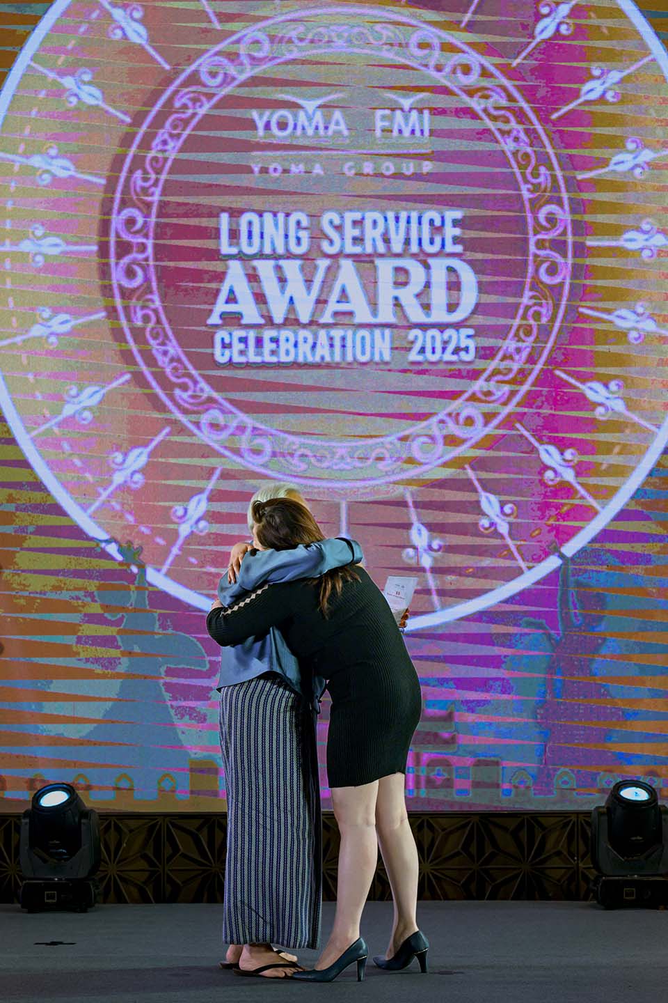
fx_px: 2366
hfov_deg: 16.1
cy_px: 502
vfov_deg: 23.9
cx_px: 334
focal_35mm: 85
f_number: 4
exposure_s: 1/320
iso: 500
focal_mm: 85
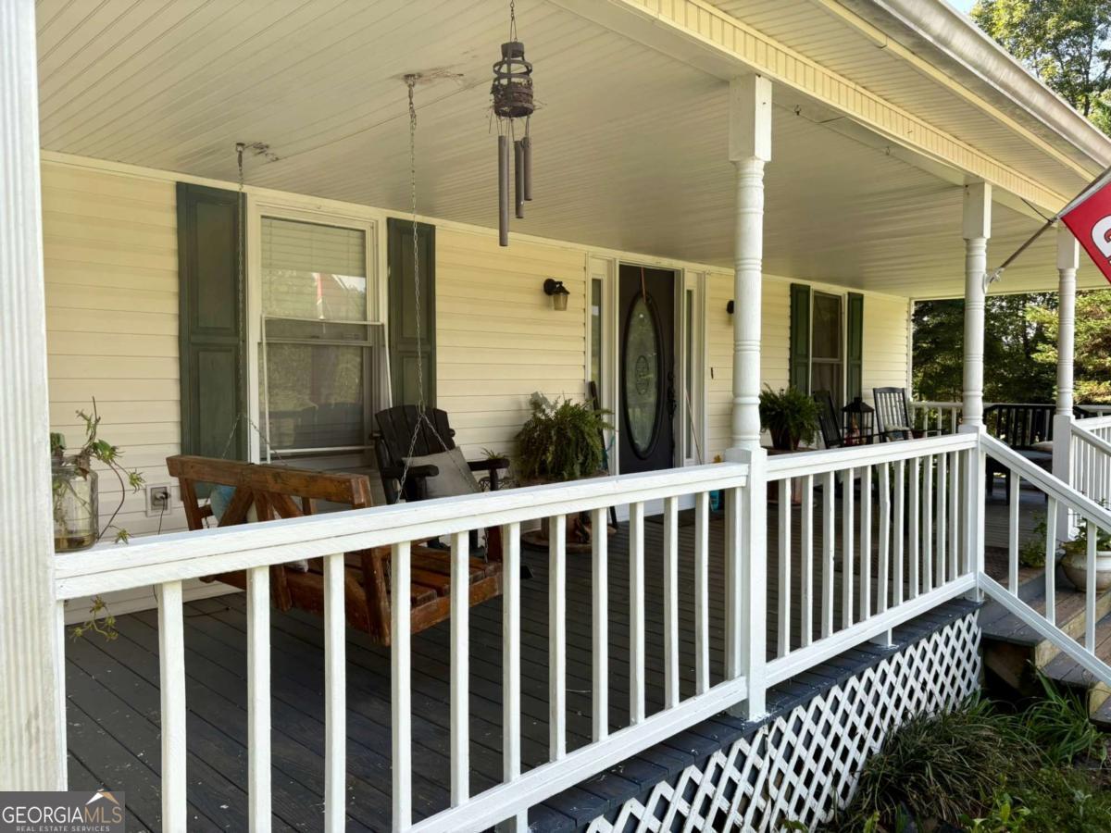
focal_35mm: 26
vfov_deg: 53.1
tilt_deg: -1.6
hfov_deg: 67.3
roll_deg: +0.0
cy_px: 416
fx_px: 834
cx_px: 556
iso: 50
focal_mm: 5.96
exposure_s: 1/635
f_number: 1.6
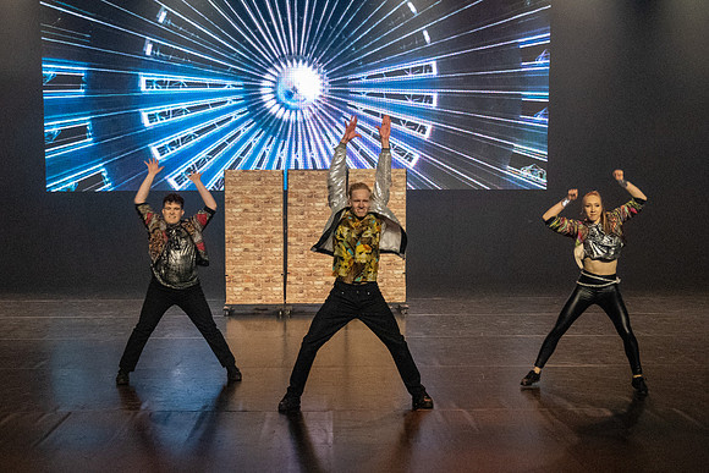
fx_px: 1102
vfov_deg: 24.2
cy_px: 303
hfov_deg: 35.6
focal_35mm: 56
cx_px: 310
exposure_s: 1/100
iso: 5600
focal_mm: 26
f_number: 4
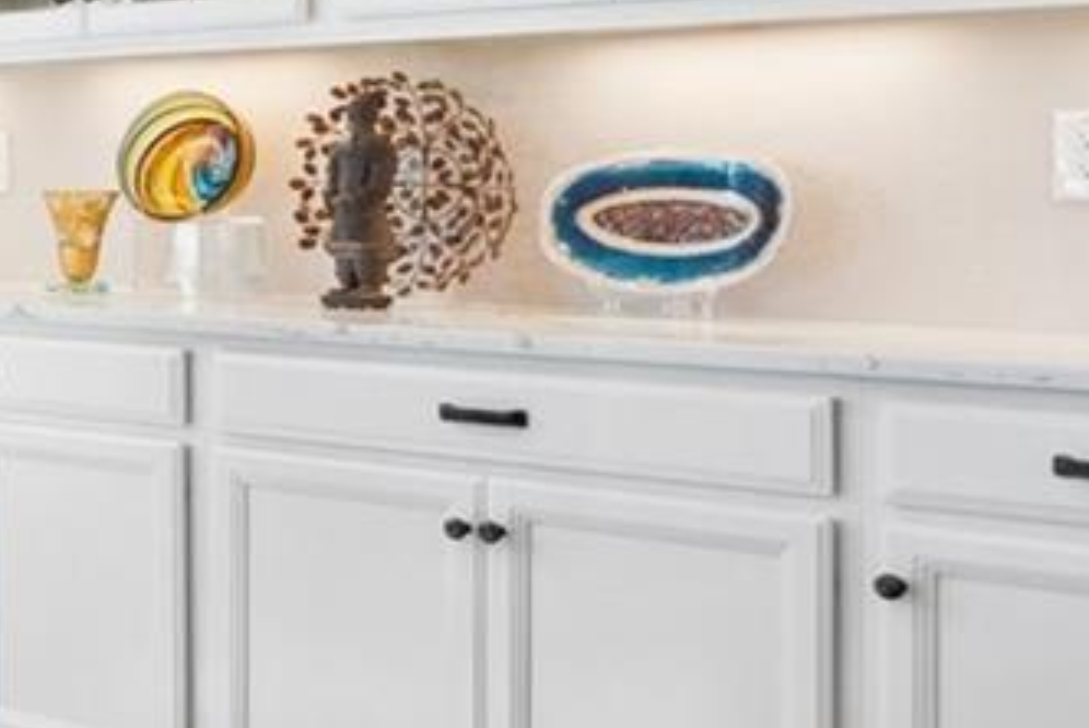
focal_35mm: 79
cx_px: -1082
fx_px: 2404
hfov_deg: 17.8
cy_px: 151
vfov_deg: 17.1
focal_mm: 16.5
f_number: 9
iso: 640
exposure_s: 1/50
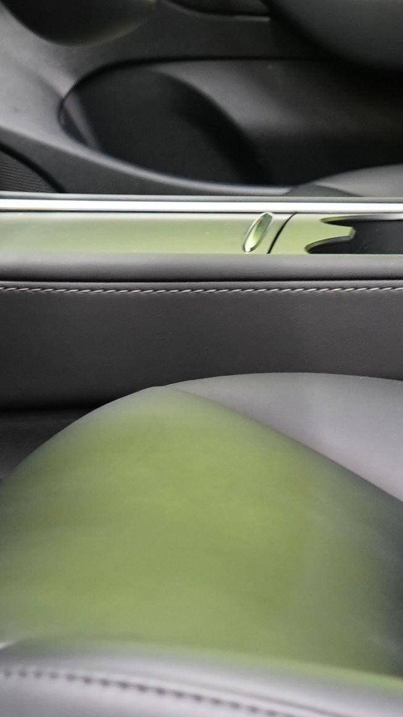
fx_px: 2983
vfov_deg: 13.6
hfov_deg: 7.7
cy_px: 178
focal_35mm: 157
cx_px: 469
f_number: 5
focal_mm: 29
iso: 1600
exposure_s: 1/20
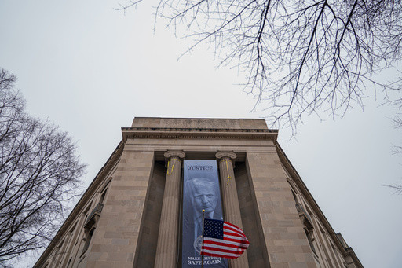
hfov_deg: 73.8
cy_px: 134
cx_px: 201
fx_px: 268
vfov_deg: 53.1
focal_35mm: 24
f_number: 2.8
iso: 64
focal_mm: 24
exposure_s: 1/200
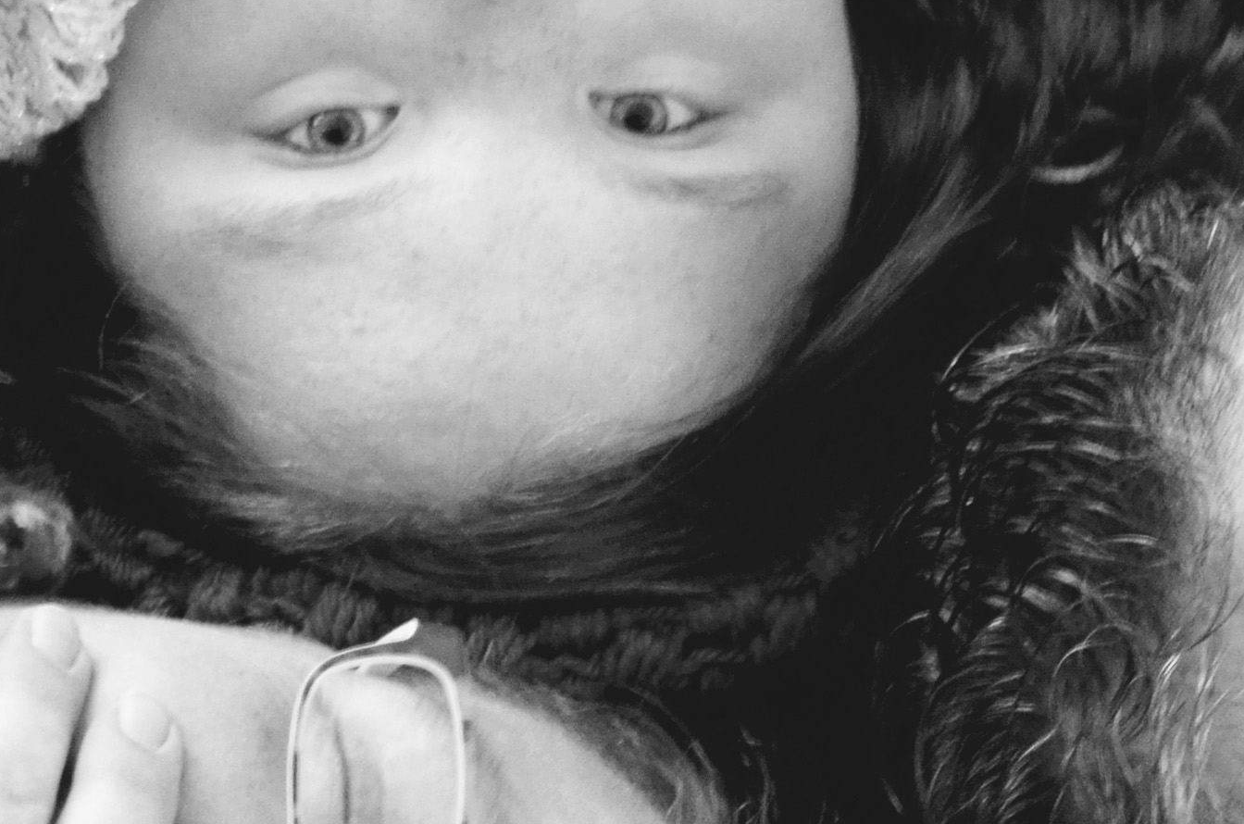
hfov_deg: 15.4
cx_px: 1030
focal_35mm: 132
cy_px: 1091
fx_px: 4552
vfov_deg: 10.1
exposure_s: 1/30
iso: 2000
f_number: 4
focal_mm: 24
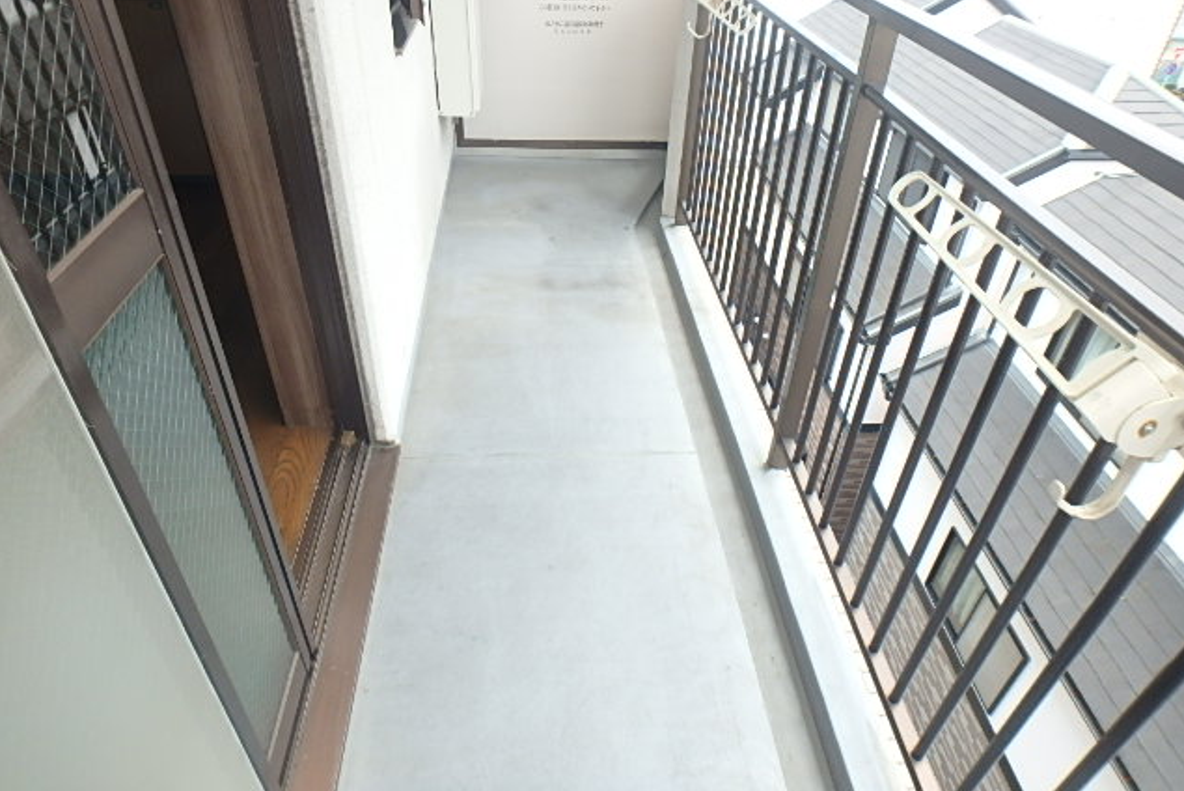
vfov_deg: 57.3
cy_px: 388
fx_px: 724
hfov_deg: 78.6
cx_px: 593
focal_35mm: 22
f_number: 3.5
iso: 125
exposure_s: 1/200
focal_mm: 3.7
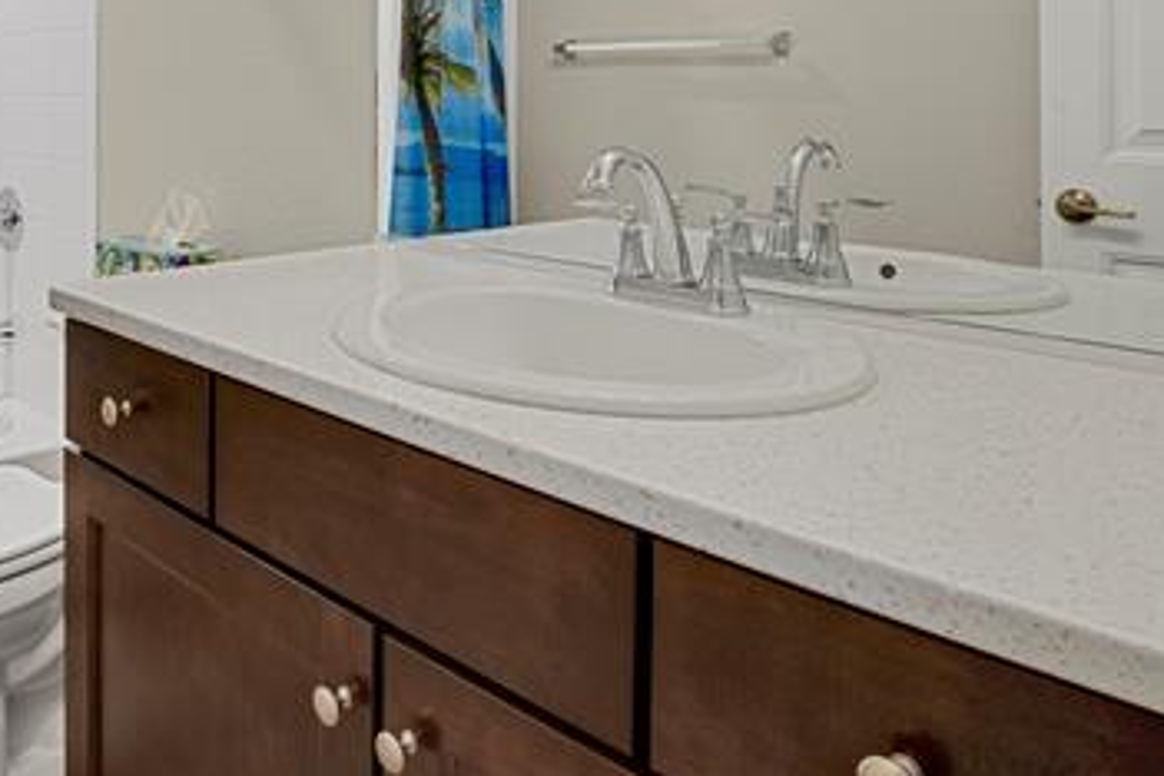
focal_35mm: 31
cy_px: 83
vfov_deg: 39.4
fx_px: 1002
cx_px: 242
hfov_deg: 56.2
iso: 250
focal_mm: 17
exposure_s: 2.5
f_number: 8
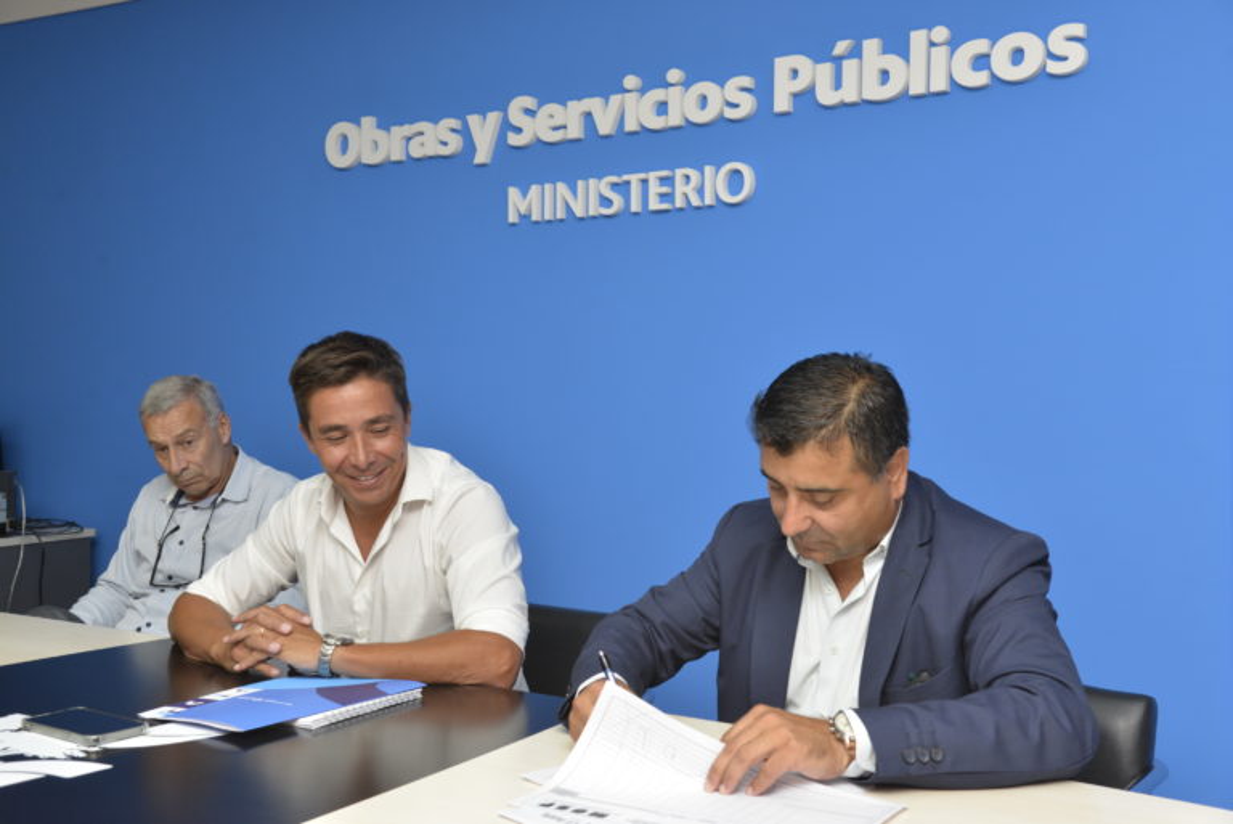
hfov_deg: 50.7
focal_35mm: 38
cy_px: 412
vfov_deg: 35.1
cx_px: 616
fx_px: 1302
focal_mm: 38
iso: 1000
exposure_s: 1/160
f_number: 5.6
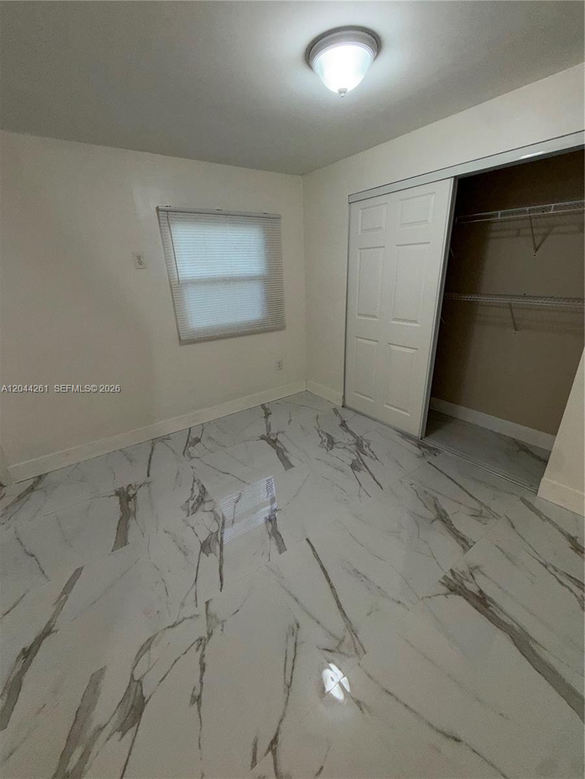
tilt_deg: -21.6
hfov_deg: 85.7
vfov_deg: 102.1
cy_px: 390
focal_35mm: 14
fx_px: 315
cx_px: 292
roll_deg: +2.2
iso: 64
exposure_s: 1/120
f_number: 2.2
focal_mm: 2.22
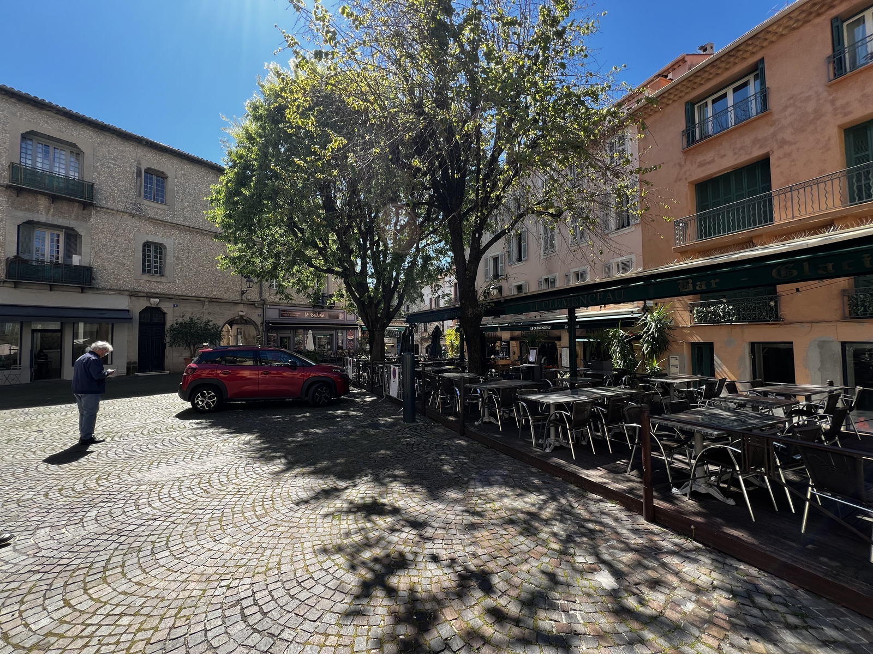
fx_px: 328
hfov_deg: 106.2
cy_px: 327
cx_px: 436
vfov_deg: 89.9
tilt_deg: +2.2
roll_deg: +1.3
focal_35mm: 13
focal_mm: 1.57
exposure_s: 1/304
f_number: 1.8
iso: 32
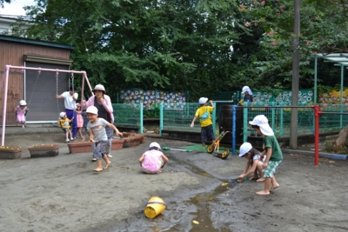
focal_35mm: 33
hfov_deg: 57.2
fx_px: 319
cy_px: 116
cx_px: 174
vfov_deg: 40.0
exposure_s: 1/125
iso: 110
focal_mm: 22
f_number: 5.6
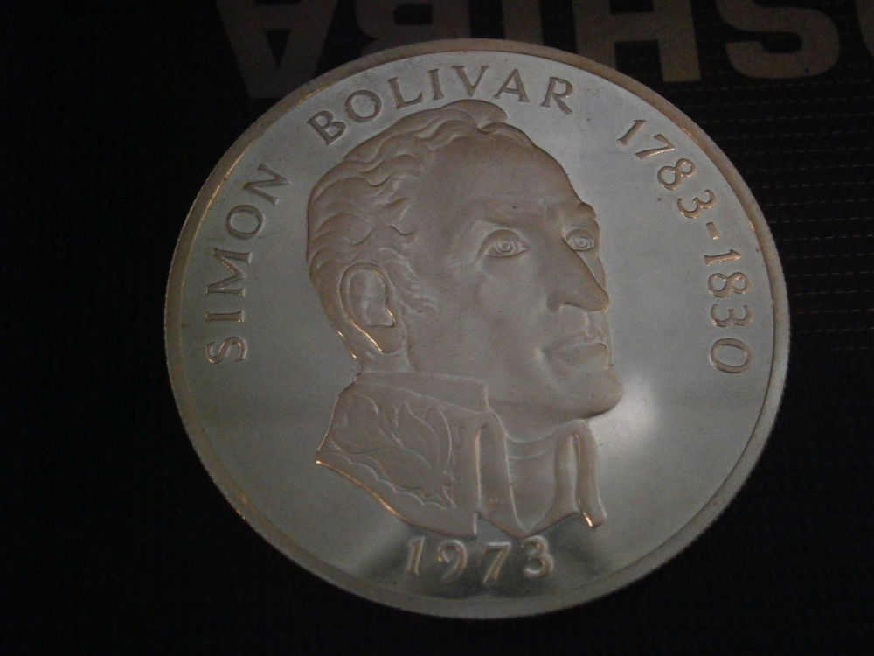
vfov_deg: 30.9
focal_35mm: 47
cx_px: 437
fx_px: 1187
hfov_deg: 40.4
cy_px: 328
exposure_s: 1/80
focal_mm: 8.3
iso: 800
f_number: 3.4
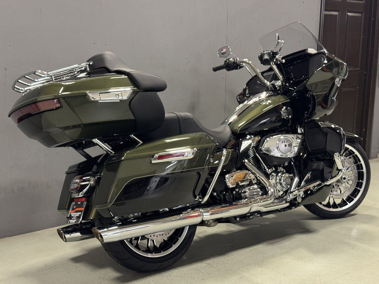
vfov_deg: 30.3
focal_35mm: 48
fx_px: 525
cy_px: 142
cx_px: 190
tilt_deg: -10.6
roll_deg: -0.8
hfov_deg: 39.7
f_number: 1.78
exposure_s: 1/40
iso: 200
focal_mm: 6.76
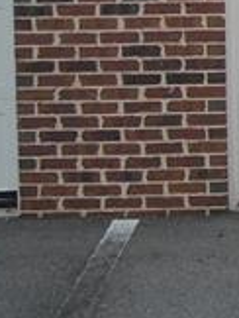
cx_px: 476
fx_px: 1267
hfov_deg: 10.0
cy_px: -26
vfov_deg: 14.0
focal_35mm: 138
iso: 109
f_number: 2.8
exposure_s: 1/250
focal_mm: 5.7
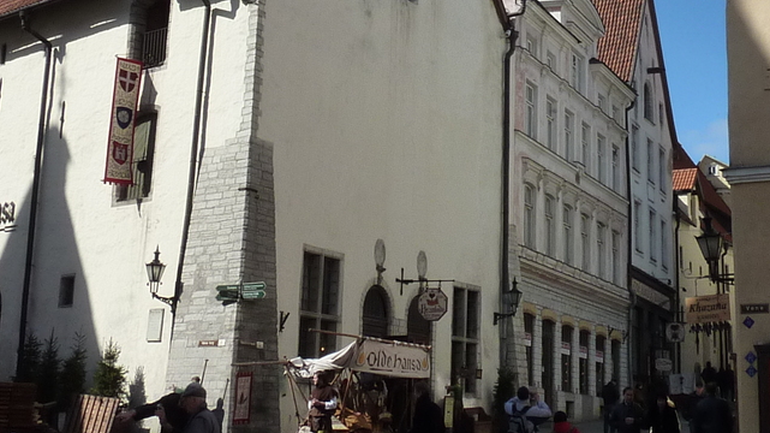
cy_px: 28
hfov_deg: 30.9
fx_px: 1388
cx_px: 478
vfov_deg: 17.4
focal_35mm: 68
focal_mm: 4.1
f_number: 5.6
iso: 125
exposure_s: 1/500
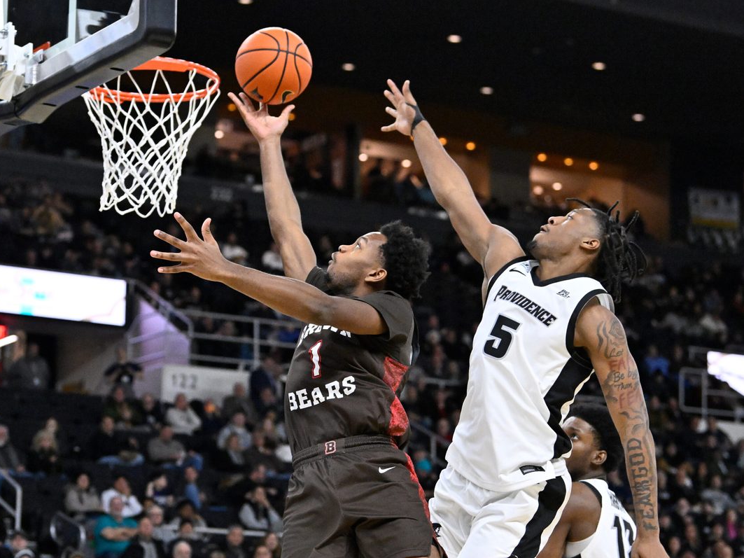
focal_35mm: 76
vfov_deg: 19.4
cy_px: 279
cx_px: 344
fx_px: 1633
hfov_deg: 25.7
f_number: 3.5
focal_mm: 70
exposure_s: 1/1600
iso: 6400
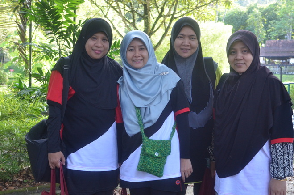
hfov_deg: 38.9
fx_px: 415
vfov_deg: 26.3
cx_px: 164
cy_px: 100
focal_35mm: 51
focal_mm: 28
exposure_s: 1/125
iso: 1000
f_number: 4.5
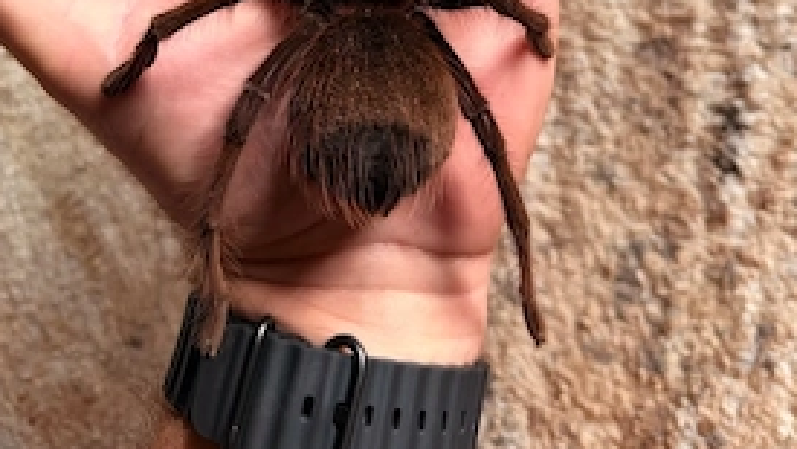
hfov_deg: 52.8
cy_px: -67
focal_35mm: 38
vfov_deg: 28.0
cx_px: 403
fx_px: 803
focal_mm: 6.76
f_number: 1.78
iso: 200
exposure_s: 1/121
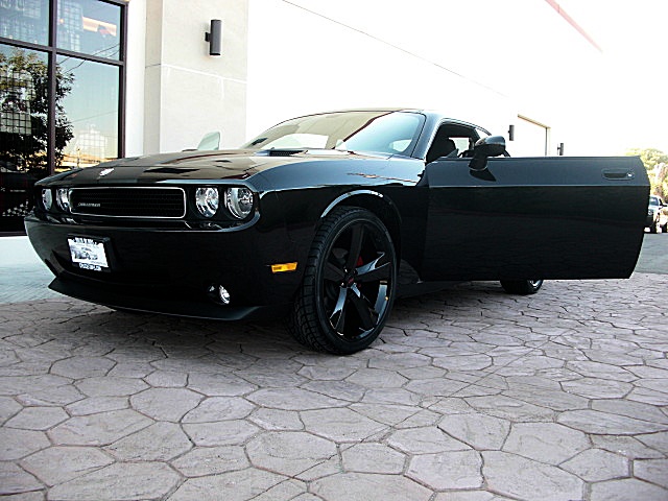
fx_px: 695
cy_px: 250
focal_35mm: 36
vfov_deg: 39.7
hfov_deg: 51.4
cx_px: 334
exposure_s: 1/100
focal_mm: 6.3
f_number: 2.8
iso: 100
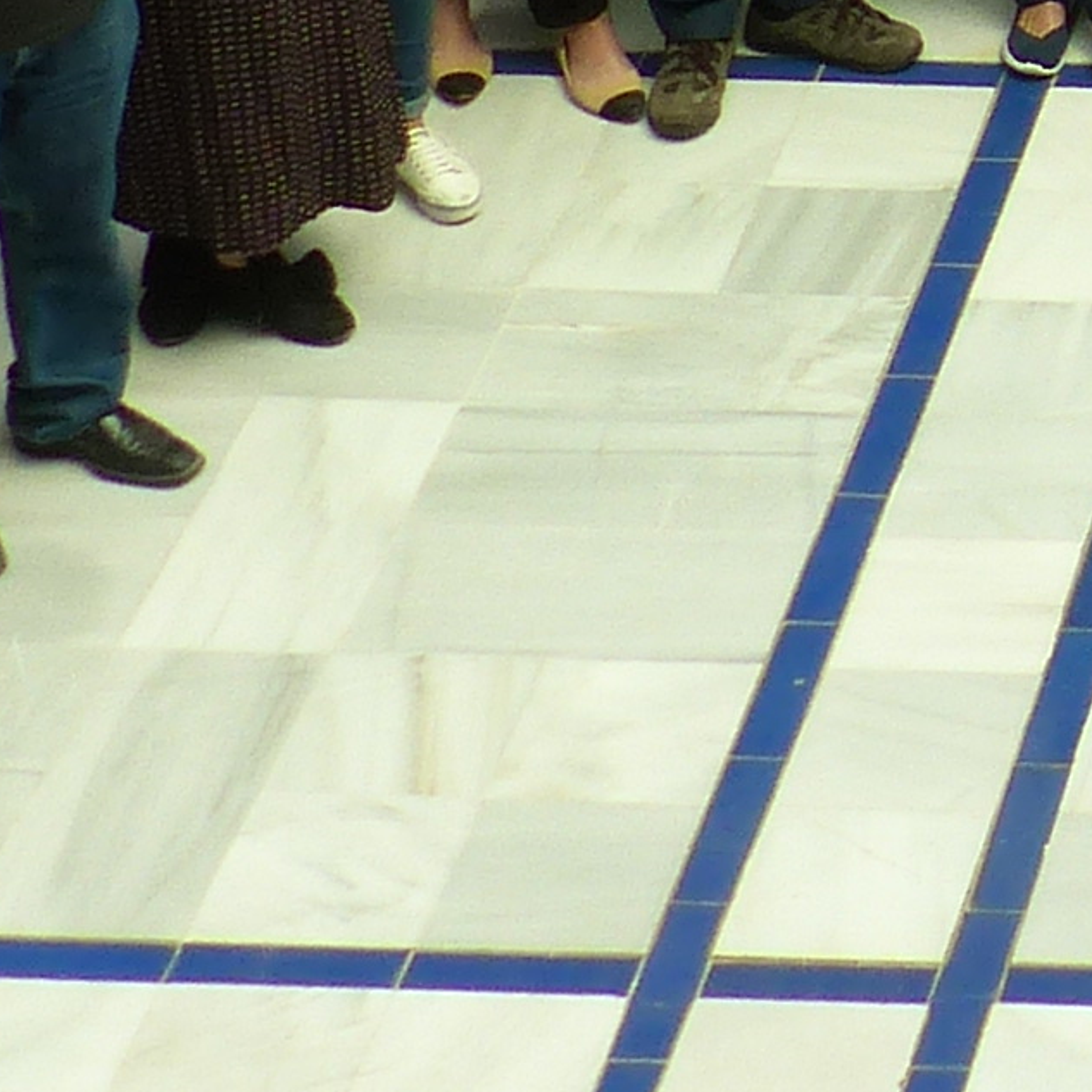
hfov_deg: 9.8
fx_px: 5782
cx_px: 2348
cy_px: -1470
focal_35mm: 162
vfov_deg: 9.6
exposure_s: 1/250
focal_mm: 5.2
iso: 100
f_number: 4
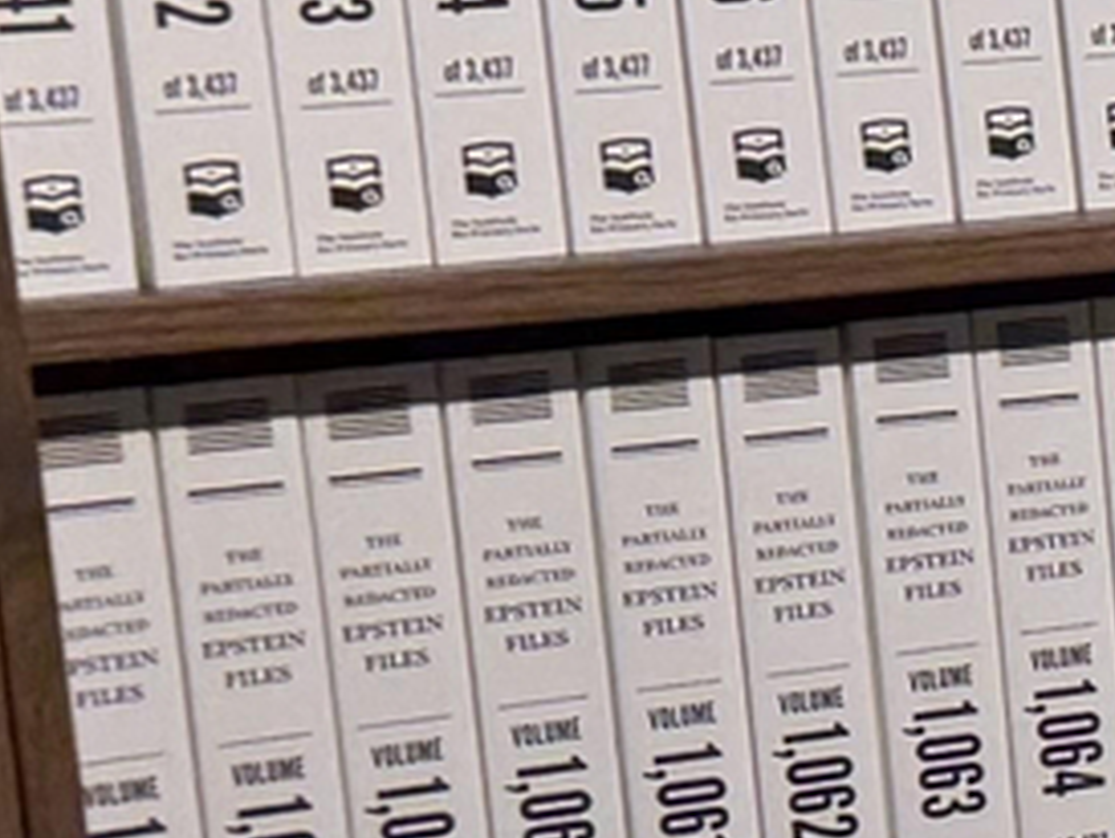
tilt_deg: -8.7
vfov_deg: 8.5
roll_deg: +1.6
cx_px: 3858
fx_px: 5642
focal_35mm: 175
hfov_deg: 8.4
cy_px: 439
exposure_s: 1/120
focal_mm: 6.76
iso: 64
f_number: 1.78
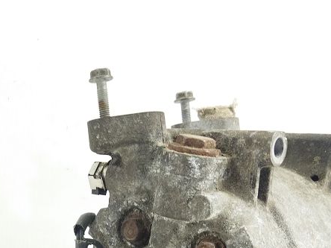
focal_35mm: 73
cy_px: 282
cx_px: 55
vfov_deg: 19.2
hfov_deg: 26.1
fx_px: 698
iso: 189
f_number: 1.79
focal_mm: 4.71
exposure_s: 1/100
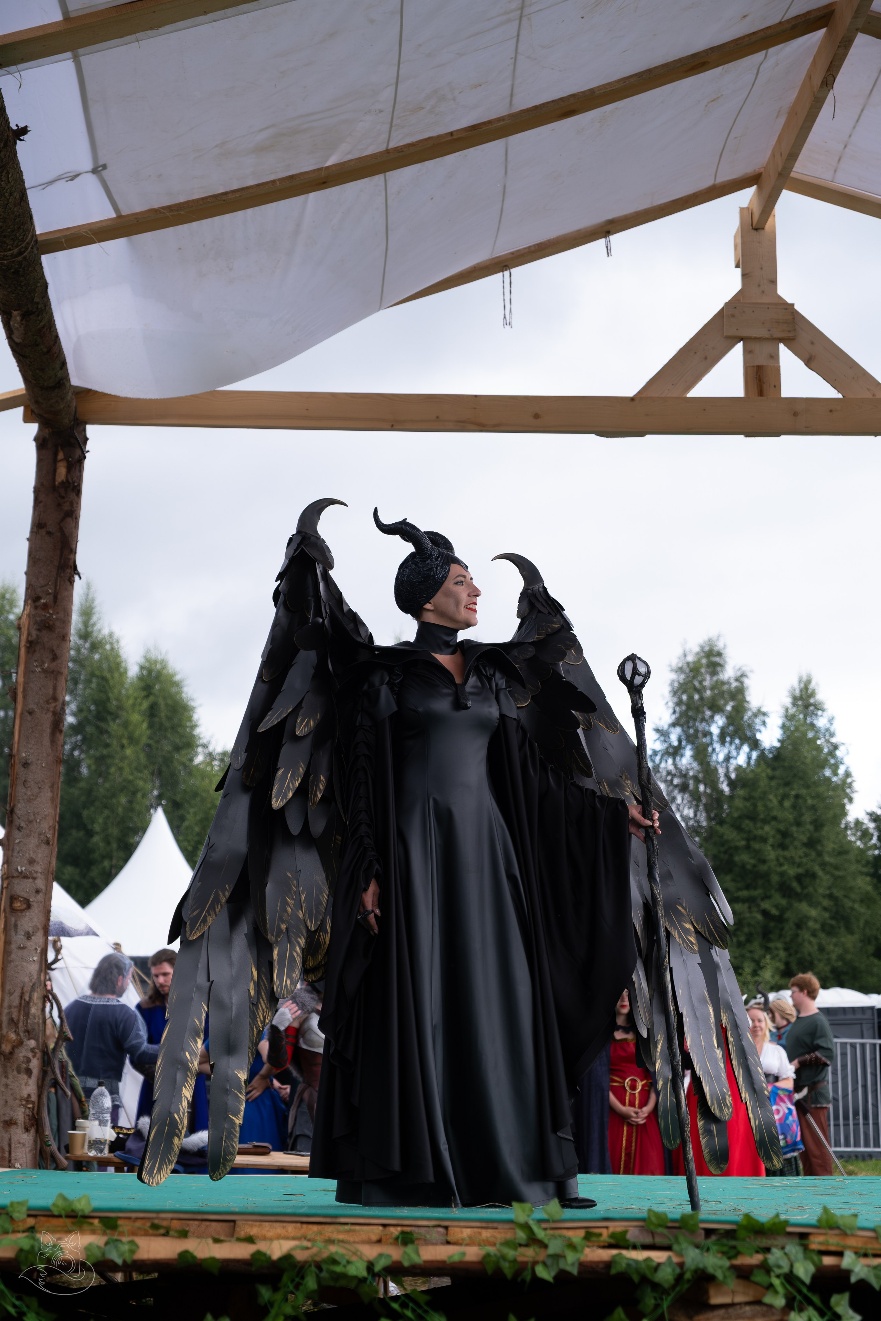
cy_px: 660
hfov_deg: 20.6
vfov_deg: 30.5
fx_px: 2423
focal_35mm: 66
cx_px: 440
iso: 640
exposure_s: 1/800
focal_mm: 44.1
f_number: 3.6
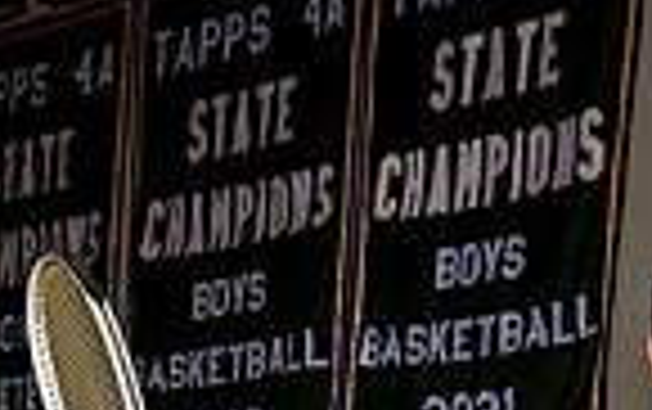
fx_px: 2419
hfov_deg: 15.1
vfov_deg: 8.8
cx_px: 661
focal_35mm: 136
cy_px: 969
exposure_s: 1/250
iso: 100
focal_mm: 43
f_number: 6.3
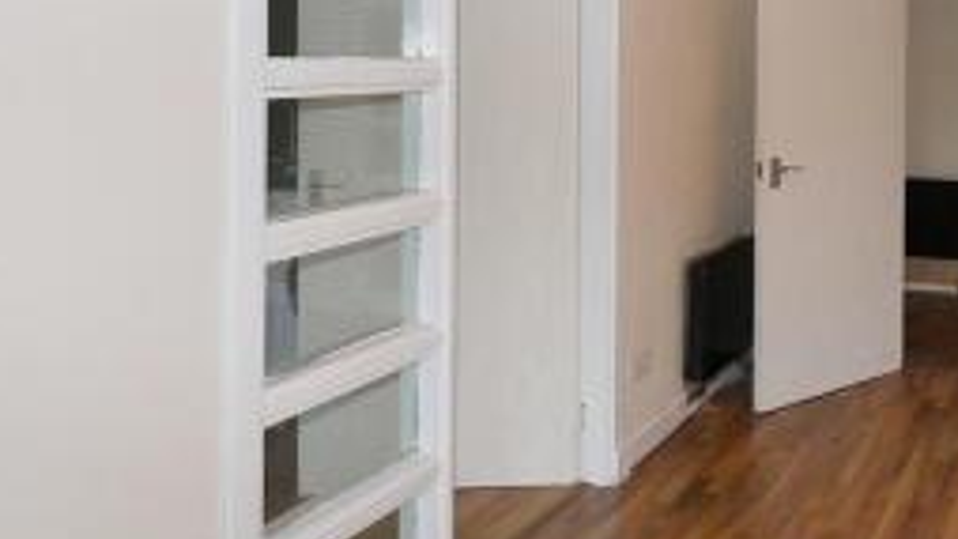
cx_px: 835
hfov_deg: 46.3
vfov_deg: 28.9
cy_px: 85
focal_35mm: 40
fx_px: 1016
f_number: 4
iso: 800
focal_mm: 8
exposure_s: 1/60
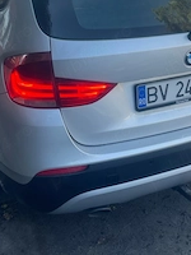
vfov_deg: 36.2
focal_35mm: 52
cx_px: 116
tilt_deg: -19.9
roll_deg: -1.2
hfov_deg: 28.0
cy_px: 71
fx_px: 383
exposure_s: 1/217
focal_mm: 4.2
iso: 32
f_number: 1.6
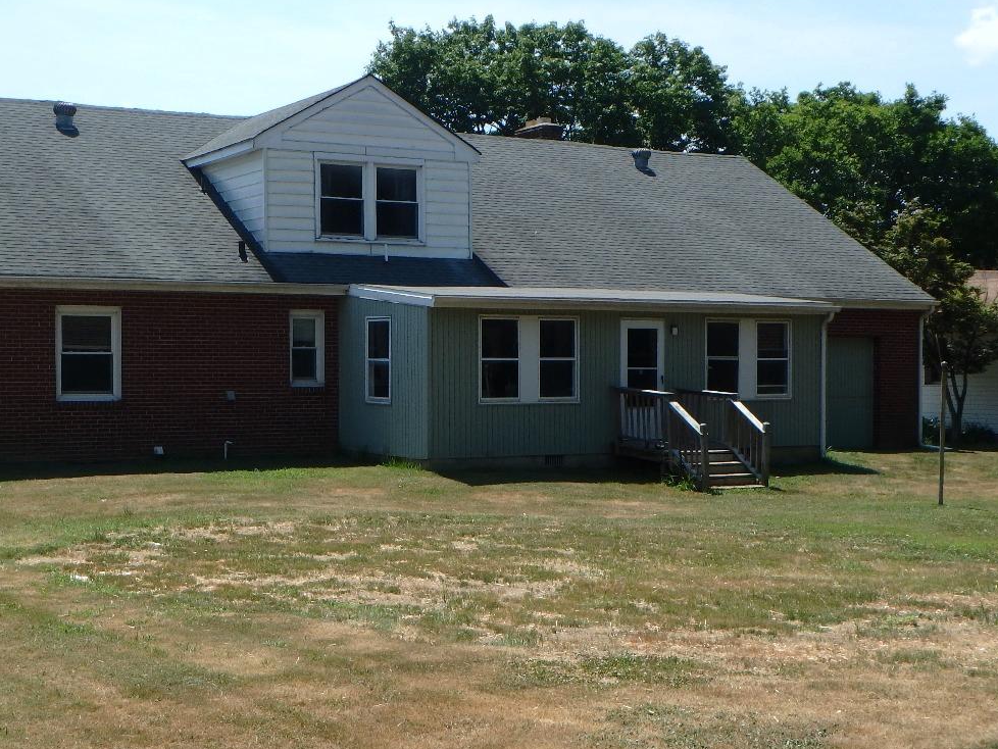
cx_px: 326
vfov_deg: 27.5
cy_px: 392
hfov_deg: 35.8
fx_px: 1528
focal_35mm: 53
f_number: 5
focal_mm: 6.4
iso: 125
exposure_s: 1/500
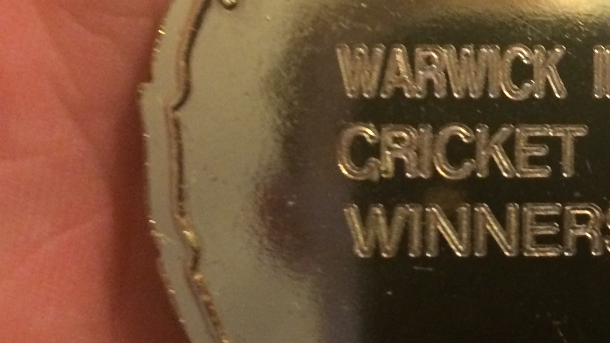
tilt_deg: -66.9
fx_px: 1229
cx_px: 571
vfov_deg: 15.9
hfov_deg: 26.7
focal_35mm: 76
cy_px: 133
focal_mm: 4.15
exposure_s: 1/24
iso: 320
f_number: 2.2
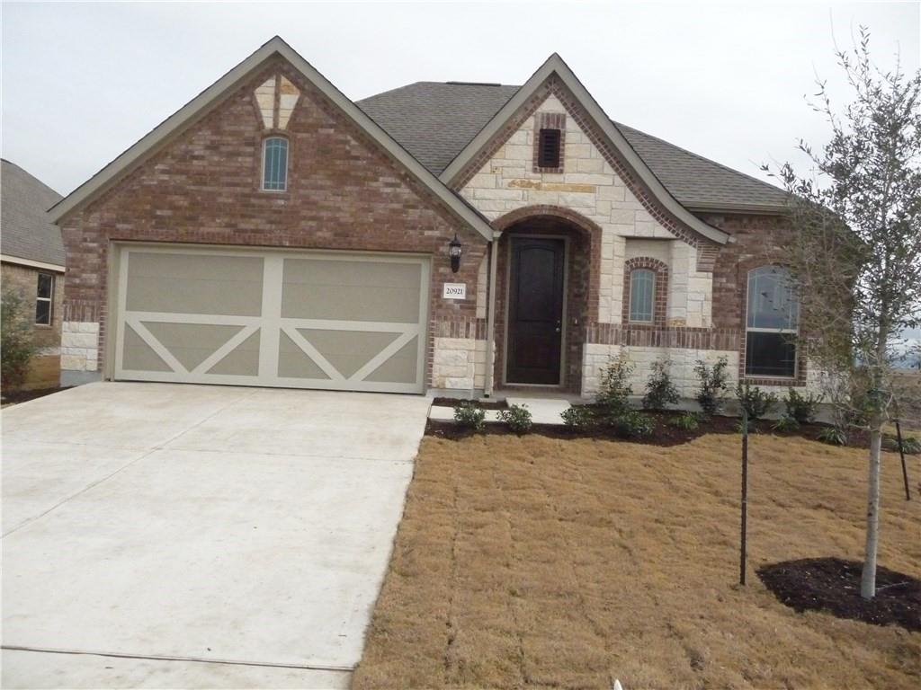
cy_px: 345
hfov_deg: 63.4
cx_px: 460
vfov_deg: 49.7
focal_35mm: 28
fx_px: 745
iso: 800
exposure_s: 1/2000
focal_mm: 4.7
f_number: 8
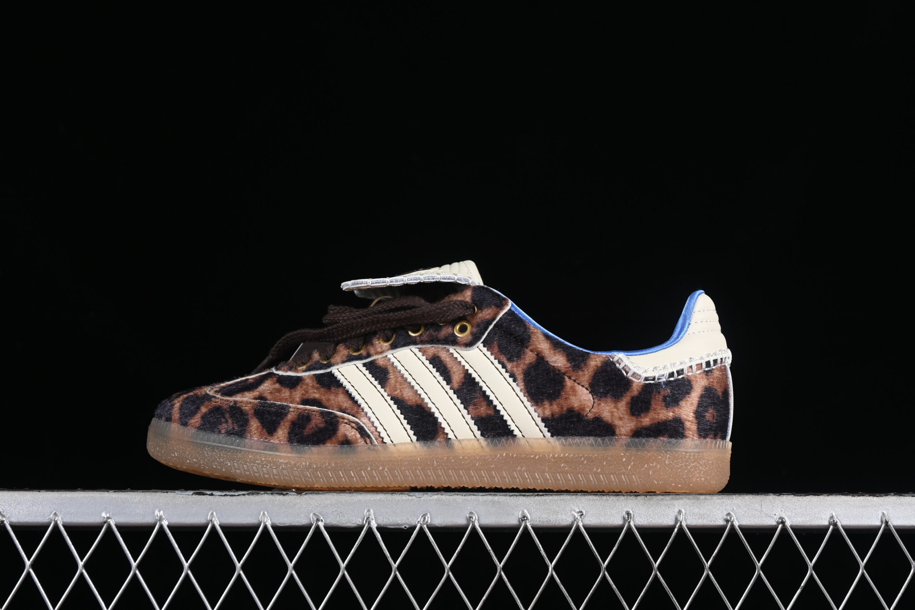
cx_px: 458
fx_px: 1906
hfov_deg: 27.0
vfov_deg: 18.2
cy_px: 305
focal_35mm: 75
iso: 160
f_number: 7.1
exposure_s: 1/80
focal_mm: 50
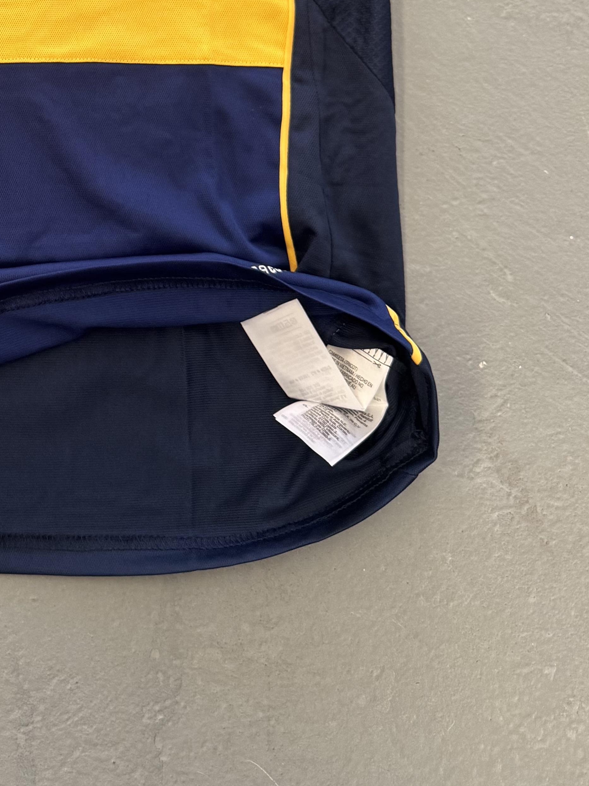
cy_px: -66
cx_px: -56
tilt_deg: -78.6
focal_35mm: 55
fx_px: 1248
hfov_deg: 24.8
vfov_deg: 31.3
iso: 200
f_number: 1.78
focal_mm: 6.76
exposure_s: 1/80
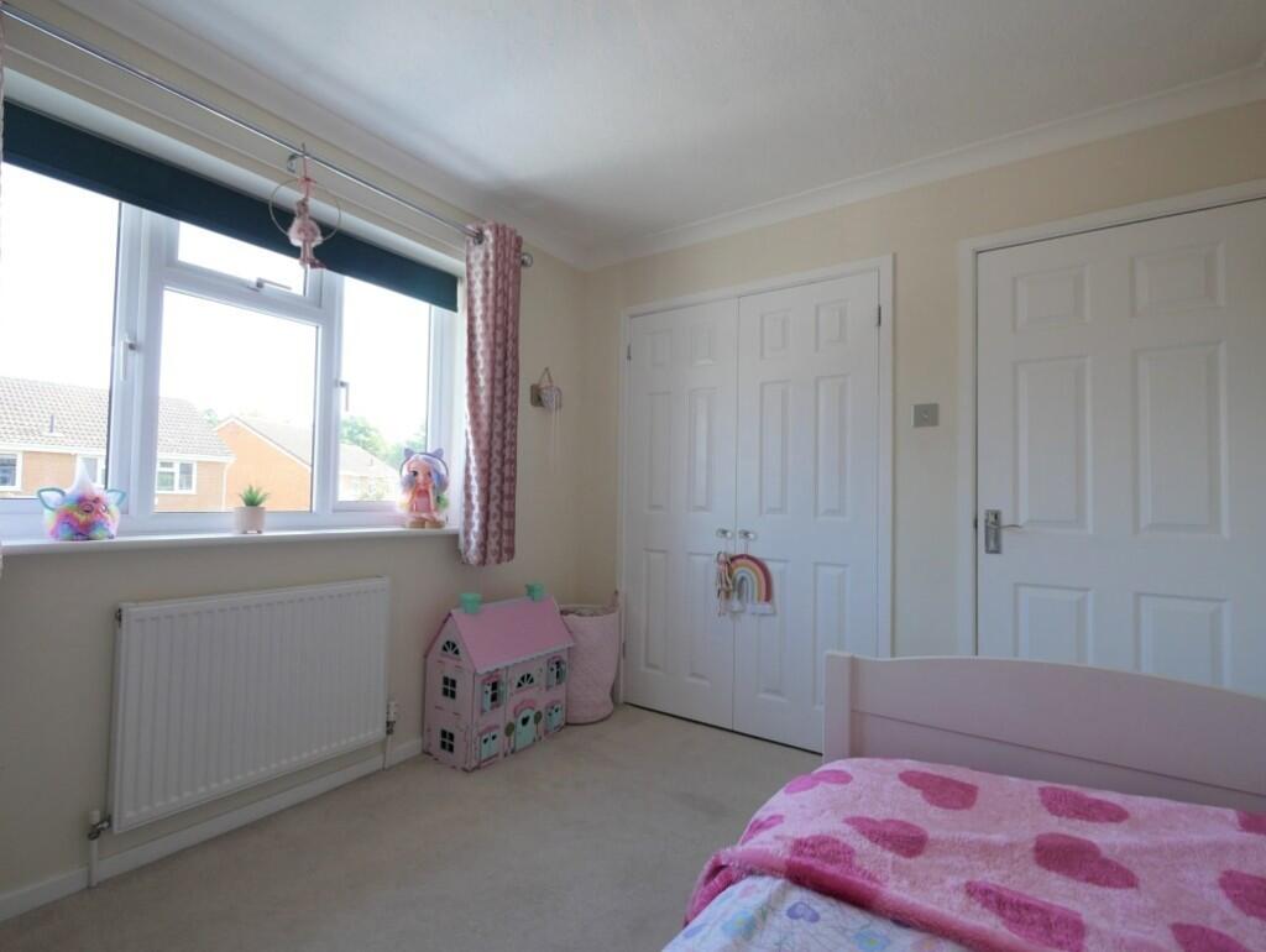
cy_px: 476
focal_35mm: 14
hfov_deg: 102.0
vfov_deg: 85.8
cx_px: 633
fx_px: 512
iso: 200
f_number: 4
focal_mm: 7
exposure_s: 1/100
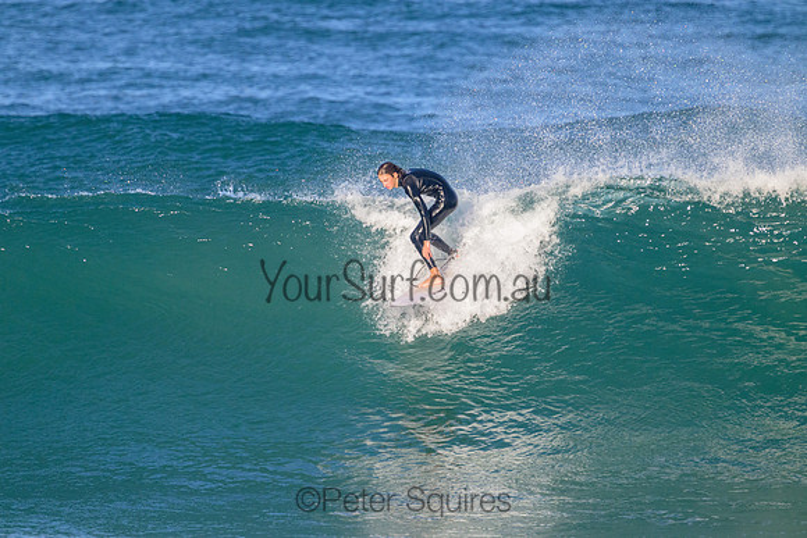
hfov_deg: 2.6
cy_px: 269
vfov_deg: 1.7
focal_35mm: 800
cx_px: 404
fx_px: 17937
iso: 2000
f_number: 11
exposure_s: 1/2000
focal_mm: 800
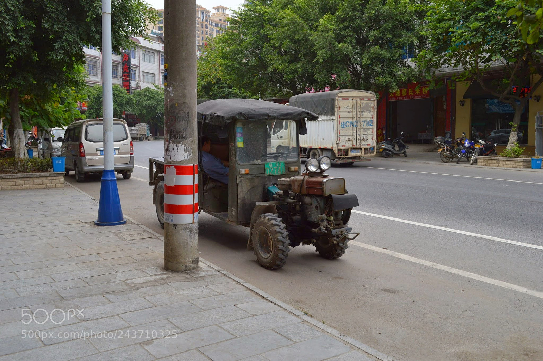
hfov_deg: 57.3
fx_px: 497
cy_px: 180
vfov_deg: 39.9
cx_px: 272
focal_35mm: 33
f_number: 6.3
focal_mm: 22
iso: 400
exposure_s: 1/640
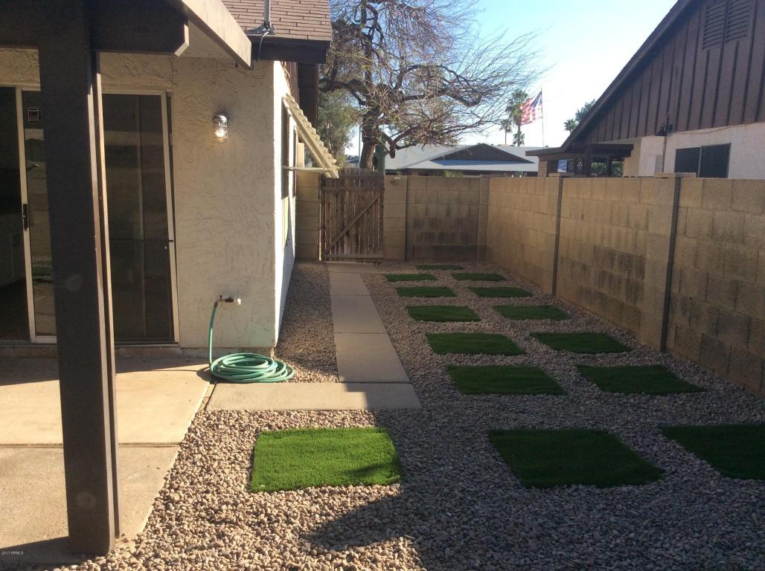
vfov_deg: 44.1
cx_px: 382
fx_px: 706
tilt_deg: -10.1
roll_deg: -1.0
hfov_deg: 56.9
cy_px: 286
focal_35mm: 32
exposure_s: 1/805
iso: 32
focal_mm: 3.3
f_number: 2.4
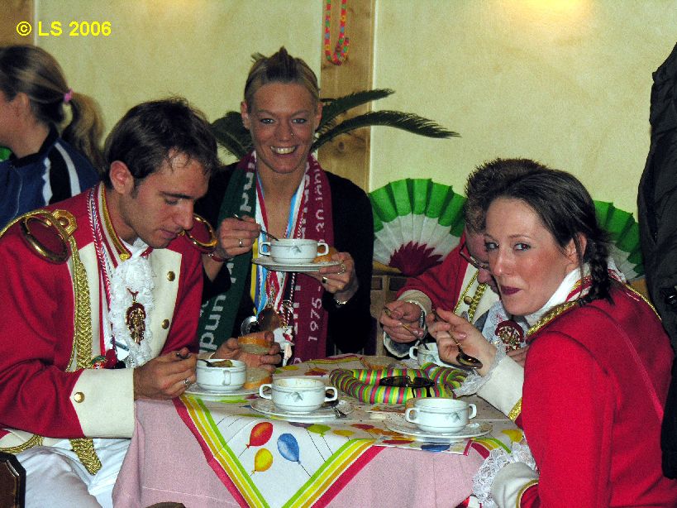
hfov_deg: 14.0
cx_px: 338
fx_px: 2757
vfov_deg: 10.5
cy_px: 254
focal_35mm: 141
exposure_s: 1/120
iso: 100
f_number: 3.8
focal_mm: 35.9
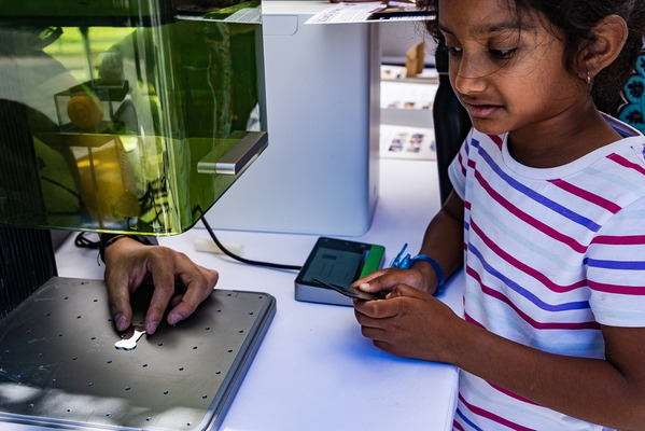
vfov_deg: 36.9
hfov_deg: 53.1
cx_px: 322
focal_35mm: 36
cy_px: 216
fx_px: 645
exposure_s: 1/200
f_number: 4.5
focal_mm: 24
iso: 80
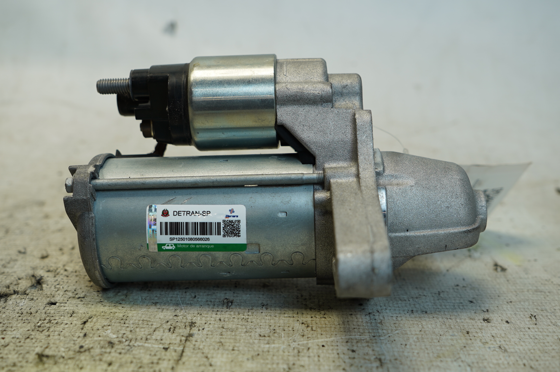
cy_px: 186
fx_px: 746
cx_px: 280
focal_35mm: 48
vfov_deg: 28.0
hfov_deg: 41.1
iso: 125
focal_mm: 32
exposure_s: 1/60
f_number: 4
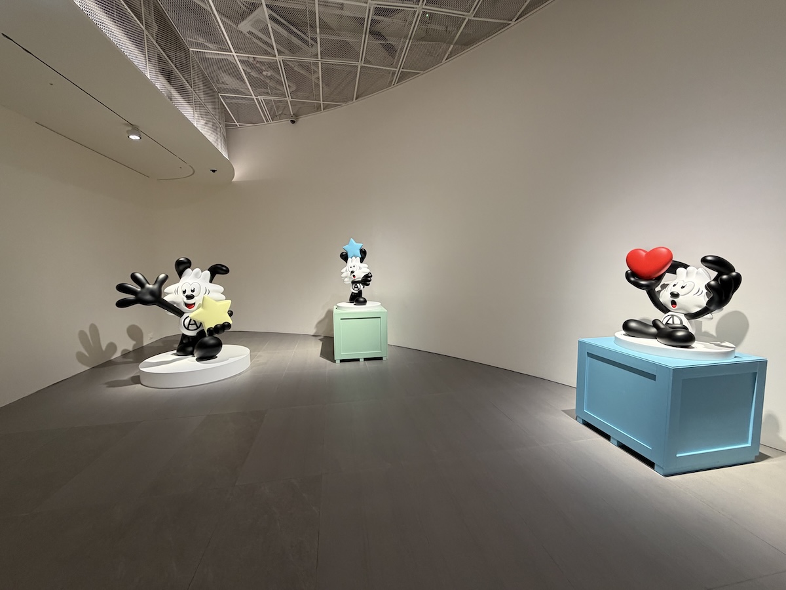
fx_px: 318
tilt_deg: -4.8
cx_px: 393
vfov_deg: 85.7
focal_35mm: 14
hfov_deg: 102.1
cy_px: 295
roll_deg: +0.8
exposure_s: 1/120
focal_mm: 2.22
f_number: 2.2
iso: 250
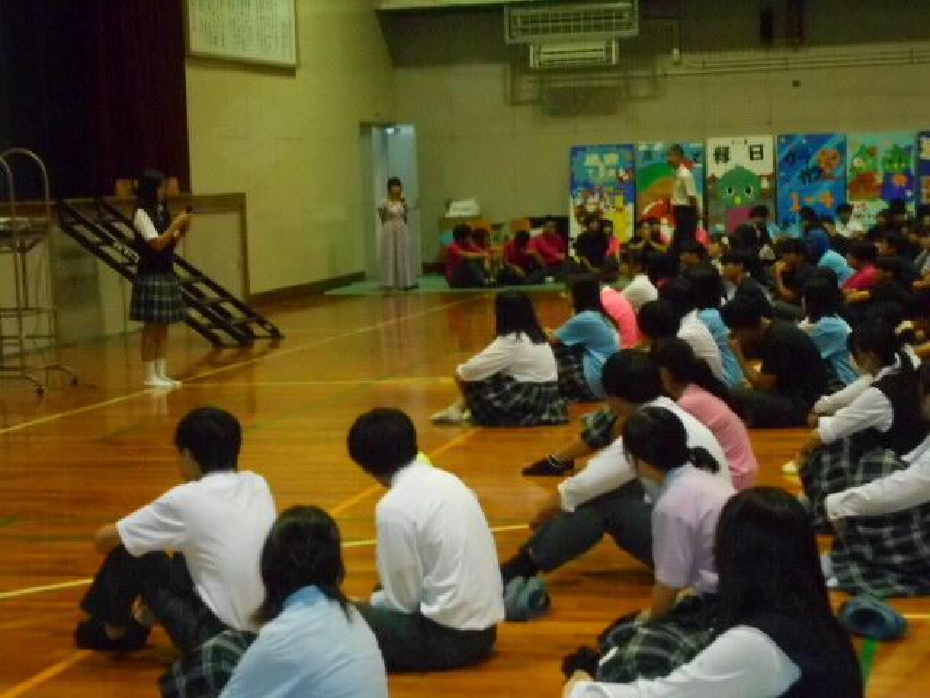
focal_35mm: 76
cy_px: 349
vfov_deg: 19.4
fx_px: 2042
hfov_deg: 25.7
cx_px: 465
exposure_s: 1/60
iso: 1600
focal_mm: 13.5
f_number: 5.8
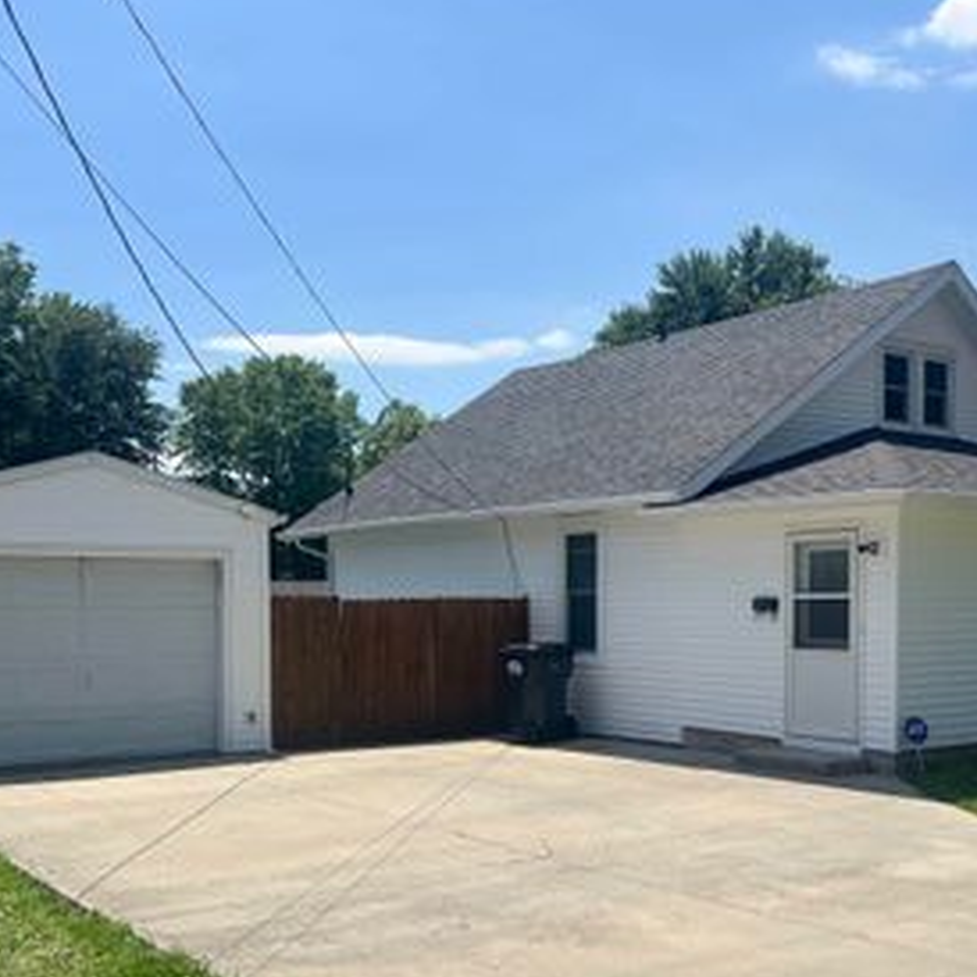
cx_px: 620
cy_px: 647
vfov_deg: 39.6
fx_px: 1341
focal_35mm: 42
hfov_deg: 39.7
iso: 50
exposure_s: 1/6579
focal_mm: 5.7
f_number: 1.5
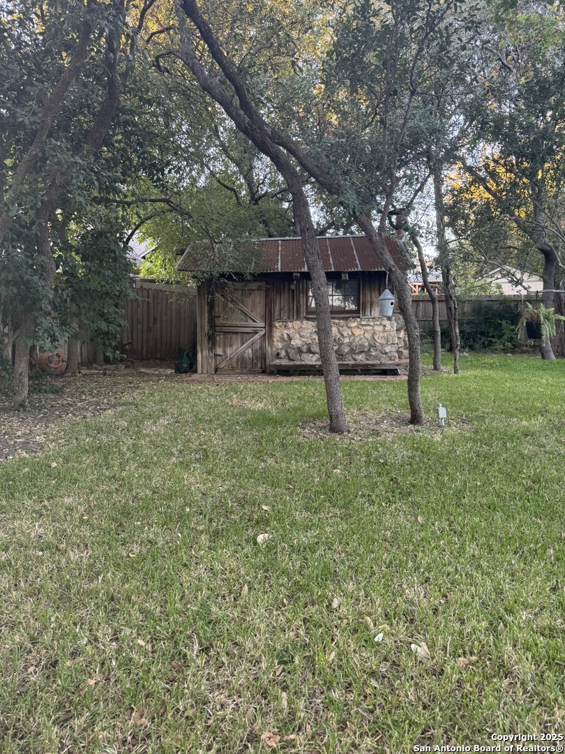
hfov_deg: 56.8
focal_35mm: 24
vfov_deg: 71.6
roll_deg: +1.4
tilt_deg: -5.0
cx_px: 282
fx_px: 522
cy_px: 377
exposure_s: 1/71
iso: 200
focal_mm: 6.76
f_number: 1.78
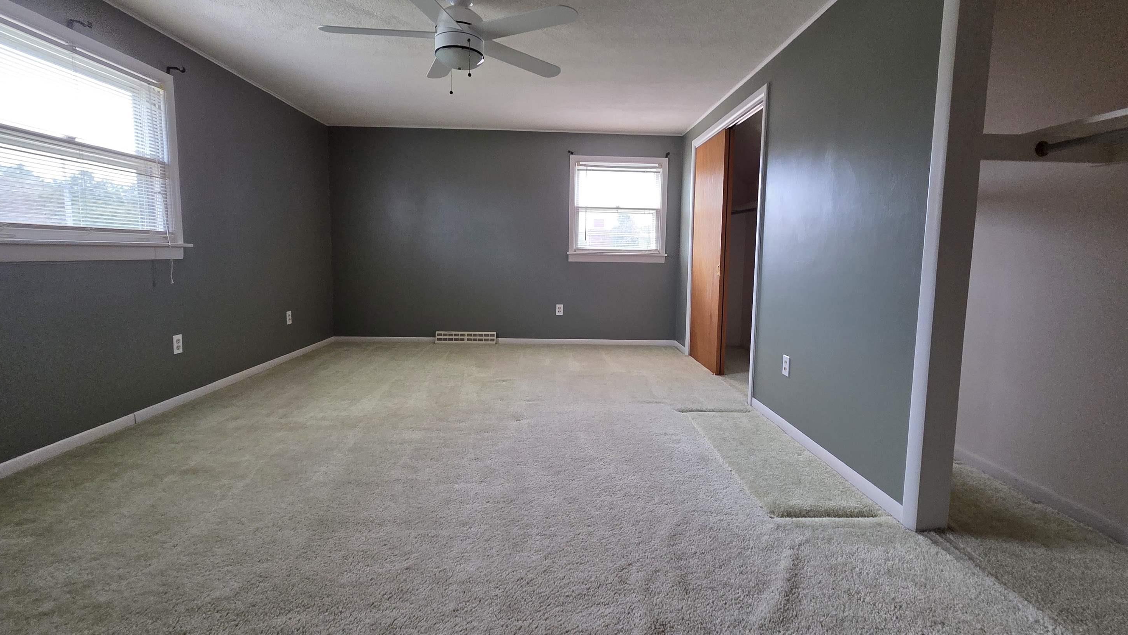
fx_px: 449
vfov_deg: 70.4
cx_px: 575
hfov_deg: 103.0
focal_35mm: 15
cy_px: 293
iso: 160
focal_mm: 2.2
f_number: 2.2
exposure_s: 1/120
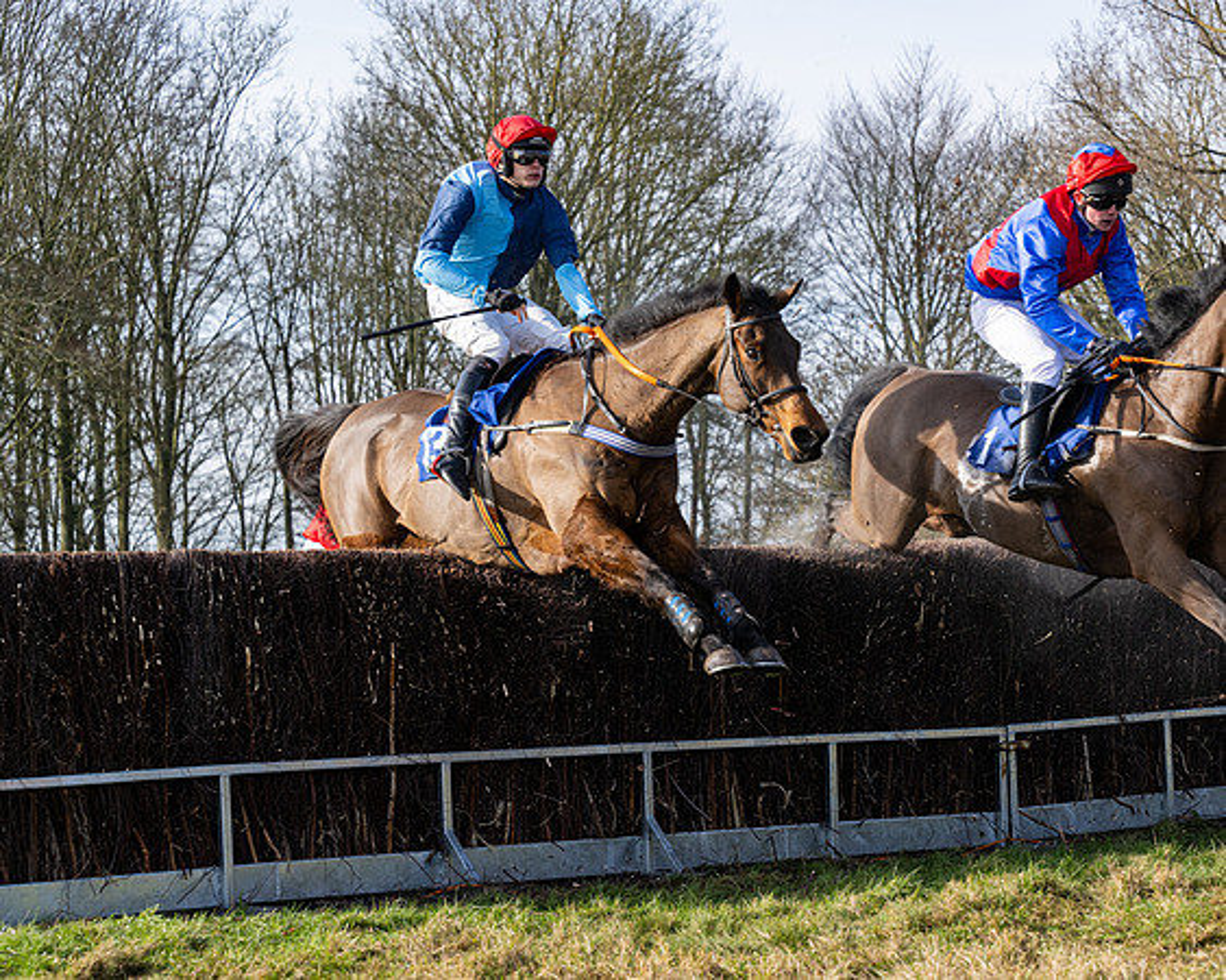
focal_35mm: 96
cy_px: 582
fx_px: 3489
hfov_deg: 19.8
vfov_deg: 16.0
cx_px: 844
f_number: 5
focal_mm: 70
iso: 400
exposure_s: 1/1250
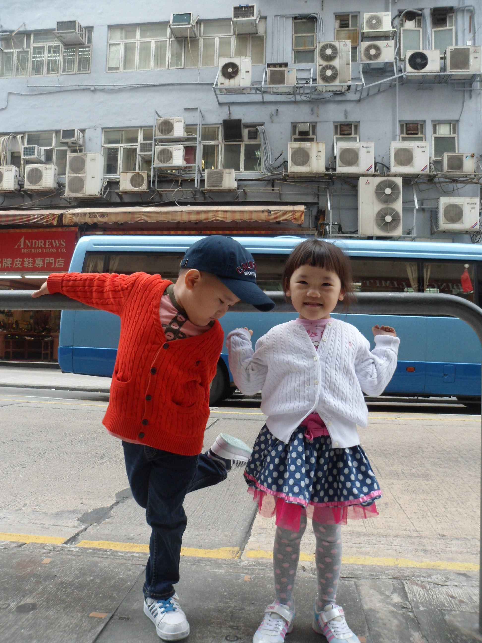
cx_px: 241
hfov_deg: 53.1
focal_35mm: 26
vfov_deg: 67.3
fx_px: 483
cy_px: 322
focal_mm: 4.9
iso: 80
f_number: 3.3
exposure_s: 1/90
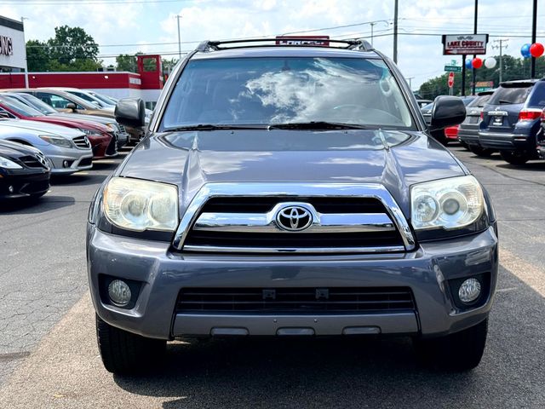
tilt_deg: -7.7
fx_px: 756
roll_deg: +0.9
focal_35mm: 48
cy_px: 204
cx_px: 272
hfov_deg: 39.7
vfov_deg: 30.3
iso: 64
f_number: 1.78
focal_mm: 6.76
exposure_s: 1/2976
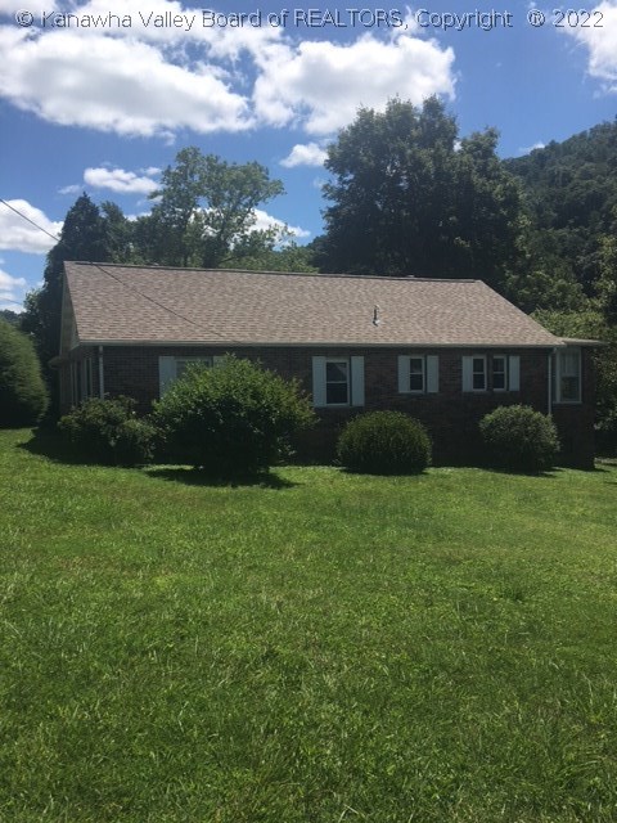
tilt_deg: -0.8
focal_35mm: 29
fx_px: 689
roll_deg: +0.2
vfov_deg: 61.7
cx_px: 308
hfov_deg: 48.2
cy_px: 412
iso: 25
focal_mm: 4.15
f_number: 2.2
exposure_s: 1/2137
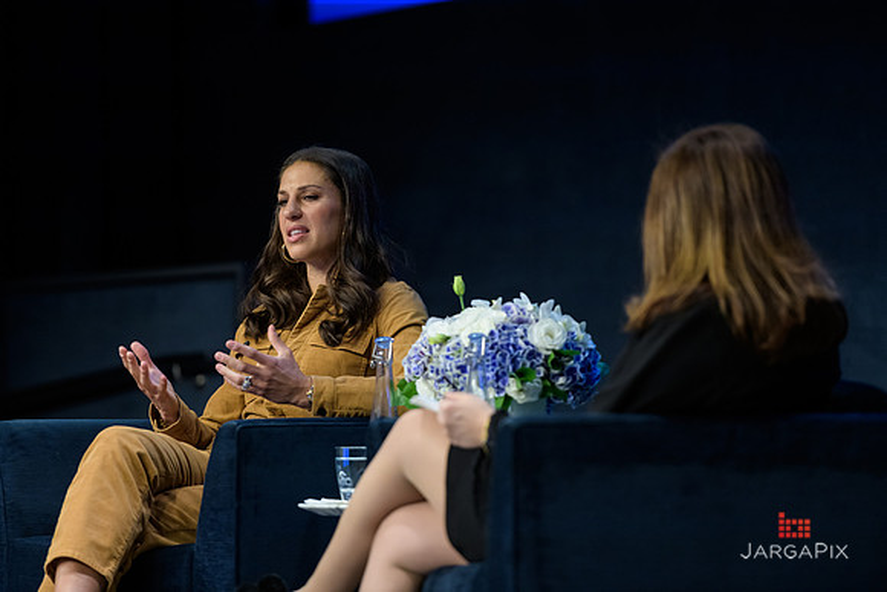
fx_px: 4929
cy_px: 296
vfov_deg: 6.9
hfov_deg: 10.3
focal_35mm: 200
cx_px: 444
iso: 1600
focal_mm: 200
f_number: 3.2
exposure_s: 1/200
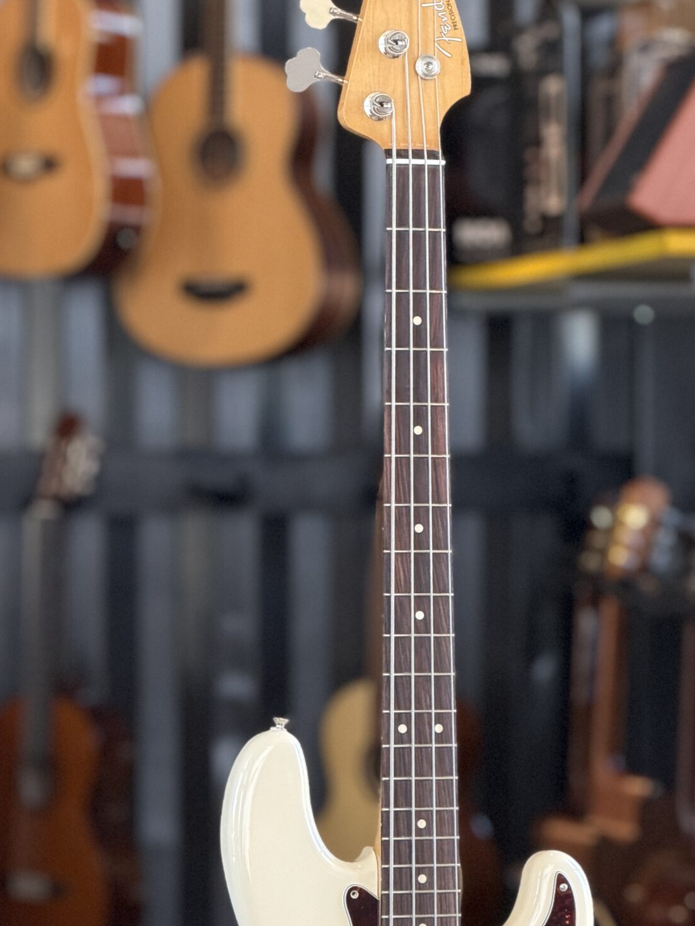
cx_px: 409
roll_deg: +0.6
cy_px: 632
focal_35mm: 175
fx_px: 4685
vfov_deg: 11.3
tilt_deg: -4.6
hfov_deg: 8.5
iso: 250
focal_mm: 16.89
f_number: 2.8
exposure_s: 1/121
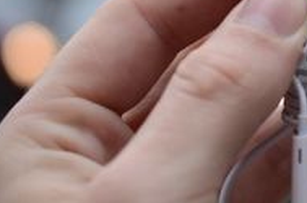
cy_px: -61
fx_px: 1353
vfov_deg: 8.5
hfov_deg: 12.6
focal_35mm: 159
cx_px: 372
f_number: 3
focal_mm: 40
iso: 110
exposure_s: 1/50
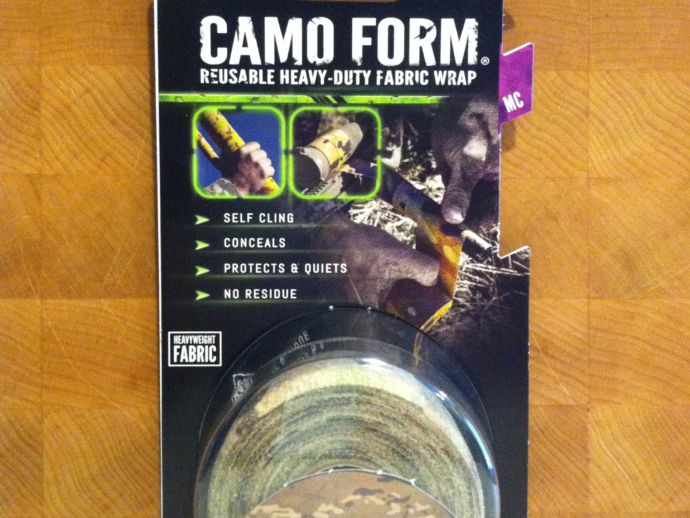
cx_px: 346
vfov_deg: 30.9
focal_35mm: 47
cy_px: 241
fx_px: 937
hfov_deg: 40.4
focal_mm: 3.85
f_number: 2.8
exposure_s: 1/15
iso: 640
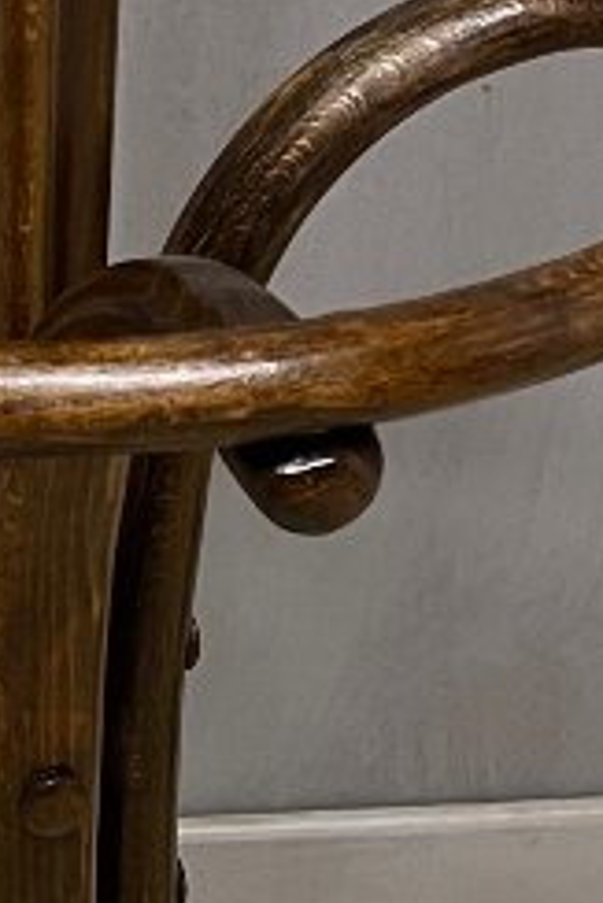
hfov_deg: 10.2
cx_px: -137
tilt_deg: -40.1
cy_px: 873
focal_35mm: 133
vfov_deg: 15.2
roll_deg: -0.2
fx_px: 3337
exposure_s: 1/50
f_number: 1.6
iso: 200
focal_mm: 5.1
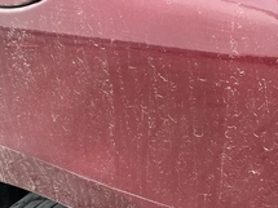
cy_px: 138
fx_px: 433
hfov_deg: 35.6
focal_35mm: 54
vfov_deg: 26.9
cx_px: 134
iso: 20
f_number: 1.8
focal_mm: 3
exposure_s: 1/239
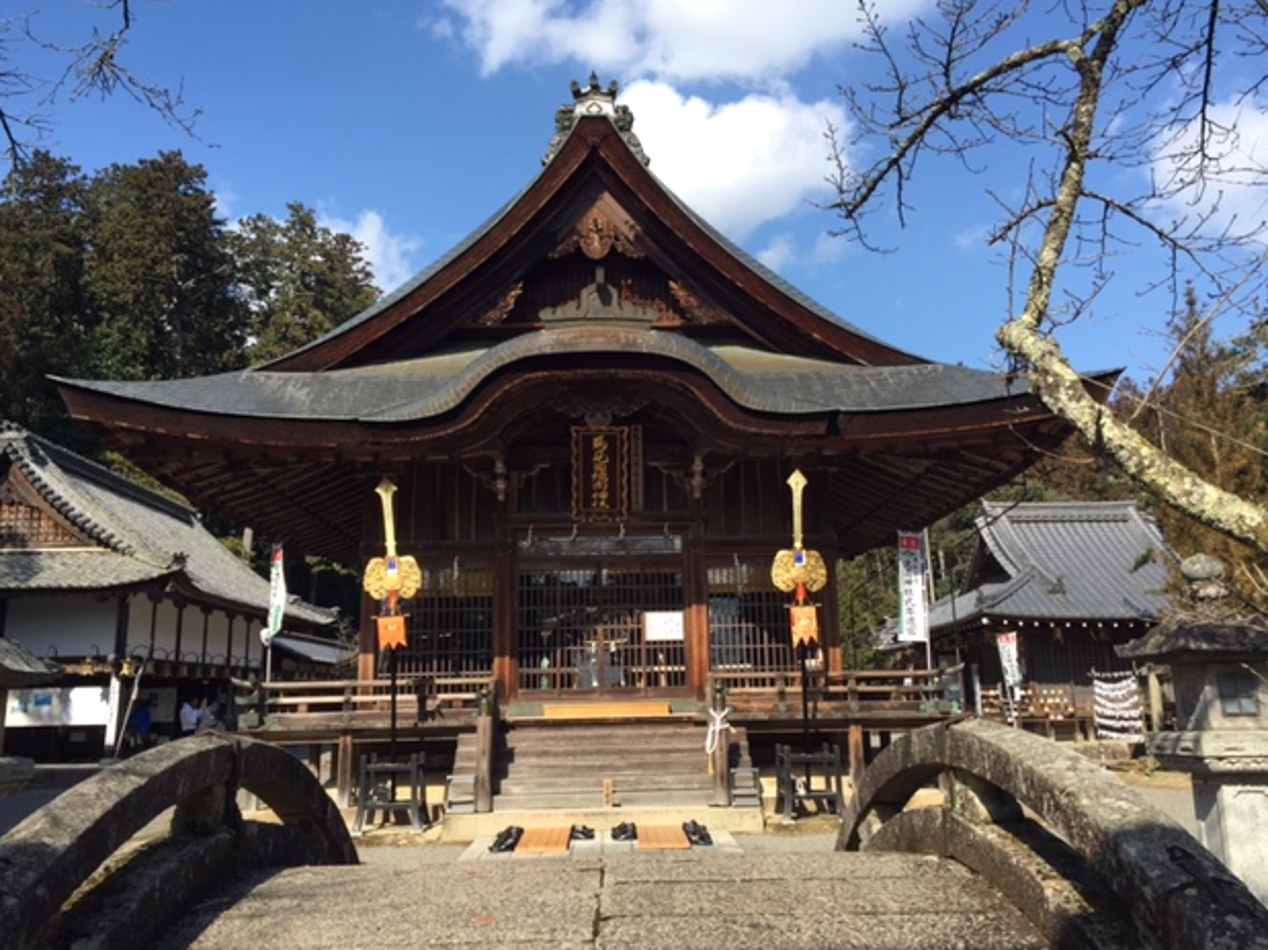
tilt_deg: +11.7
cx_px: 643
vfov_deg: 46.8
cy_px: 477
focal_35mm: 30
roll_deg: -0.4
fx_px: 1099
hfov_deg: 60.0
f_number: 2.2
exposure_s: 1/1236
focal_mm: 4.15
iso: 32
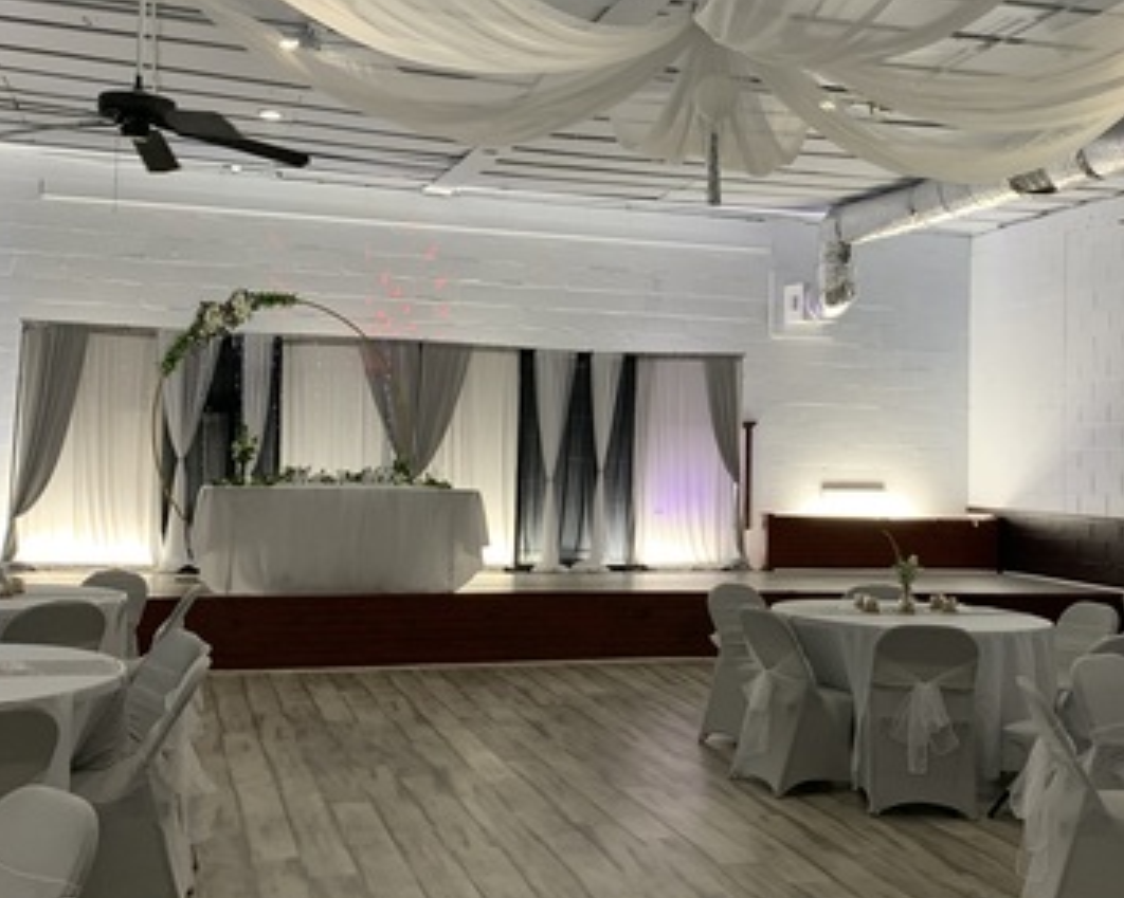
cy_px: 390
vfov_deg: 34.8
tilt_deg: +3.1
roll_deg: -1.1
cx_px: 708
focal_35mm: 43
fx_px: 1430
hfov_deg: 42.6
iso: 100
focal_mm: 4.25
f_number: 1.8
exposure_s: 1/60
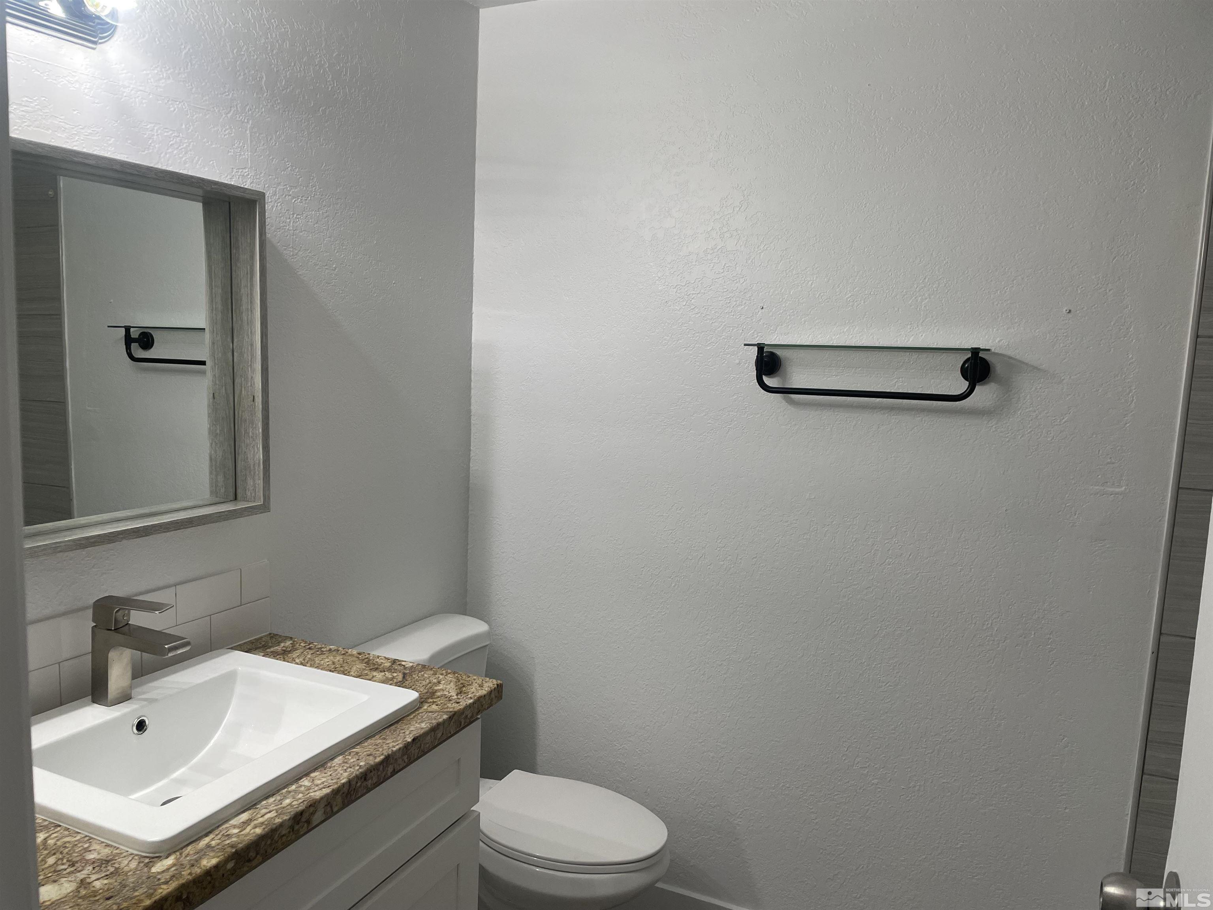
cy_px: 455
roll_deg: -2.0
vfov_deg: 53.1
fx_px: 911
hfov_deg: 67.3
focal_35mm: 26
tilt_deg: -6.9
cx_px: 606
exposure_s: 1/120
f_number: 1.6
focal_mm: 4.2
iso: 80
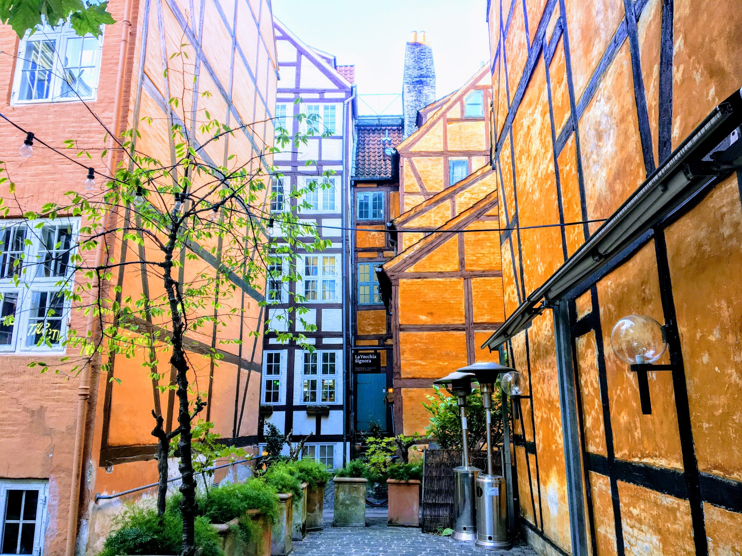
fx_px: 622
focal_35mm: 29
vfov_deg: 48.2
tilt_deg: +12.7
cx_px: 371
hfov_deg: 61.7
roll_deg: -0.1
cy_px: 278
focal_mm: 4.15
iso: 32
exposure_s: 1/50
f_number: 2.2
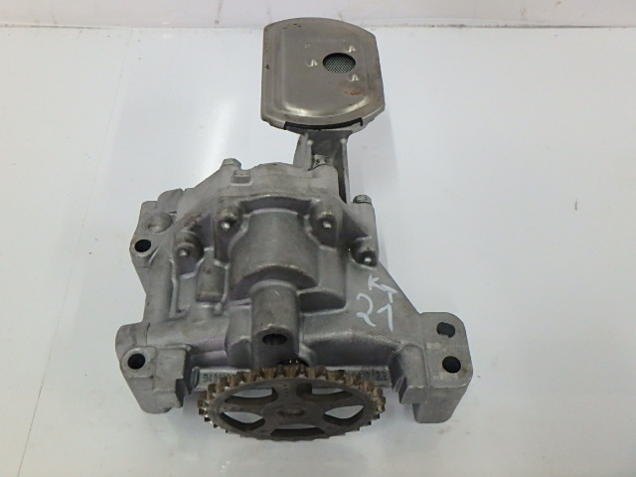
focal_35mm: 34
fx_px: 625
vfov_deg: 41.8
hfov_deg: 54.0
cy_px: 238
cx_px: 318
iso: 800
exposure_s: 1/30
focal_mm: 6
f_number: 4.9
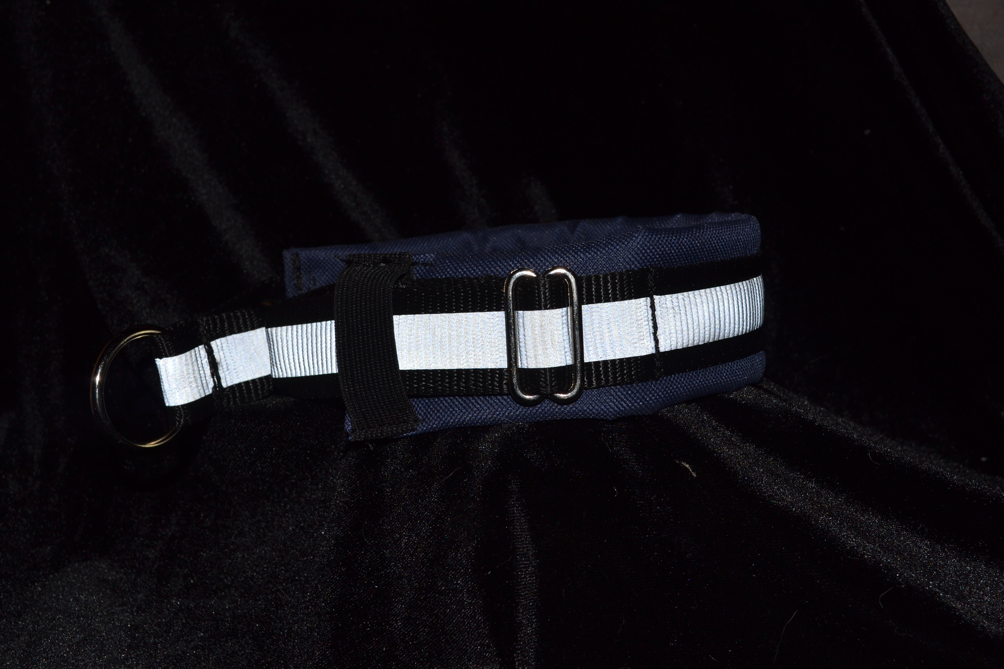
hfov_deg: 43.6
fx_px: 1255
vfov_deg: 29.9
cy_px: 334
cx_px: 502
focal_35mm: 45
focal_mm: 30
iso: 100
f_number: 8
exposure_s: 1/60
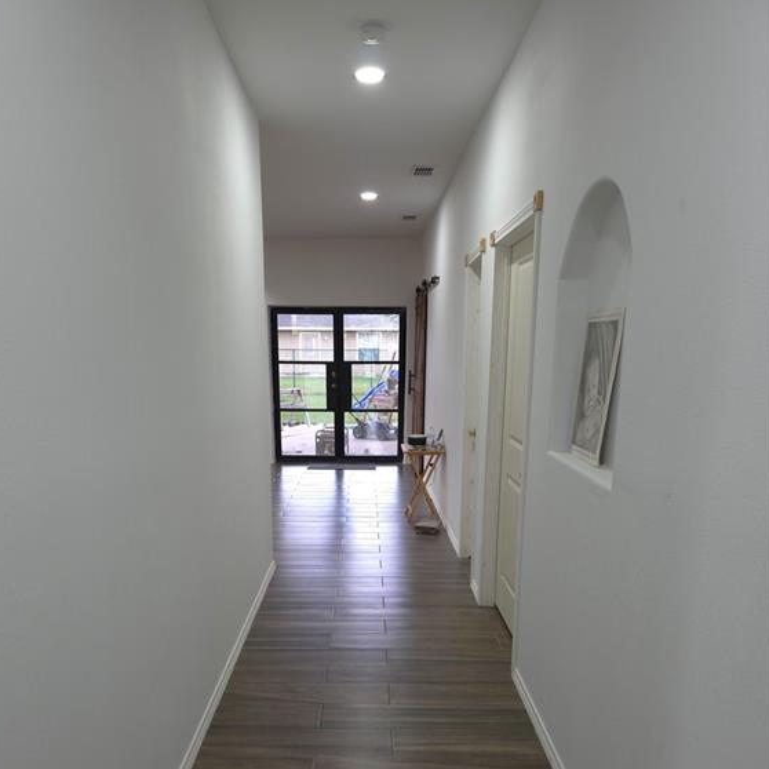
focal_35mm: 28
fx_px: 704
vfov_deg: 56.0
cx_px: 379
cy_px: 517
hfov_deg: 57.3
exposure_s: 1/60
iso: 160
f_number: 1.7
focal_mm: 6.3
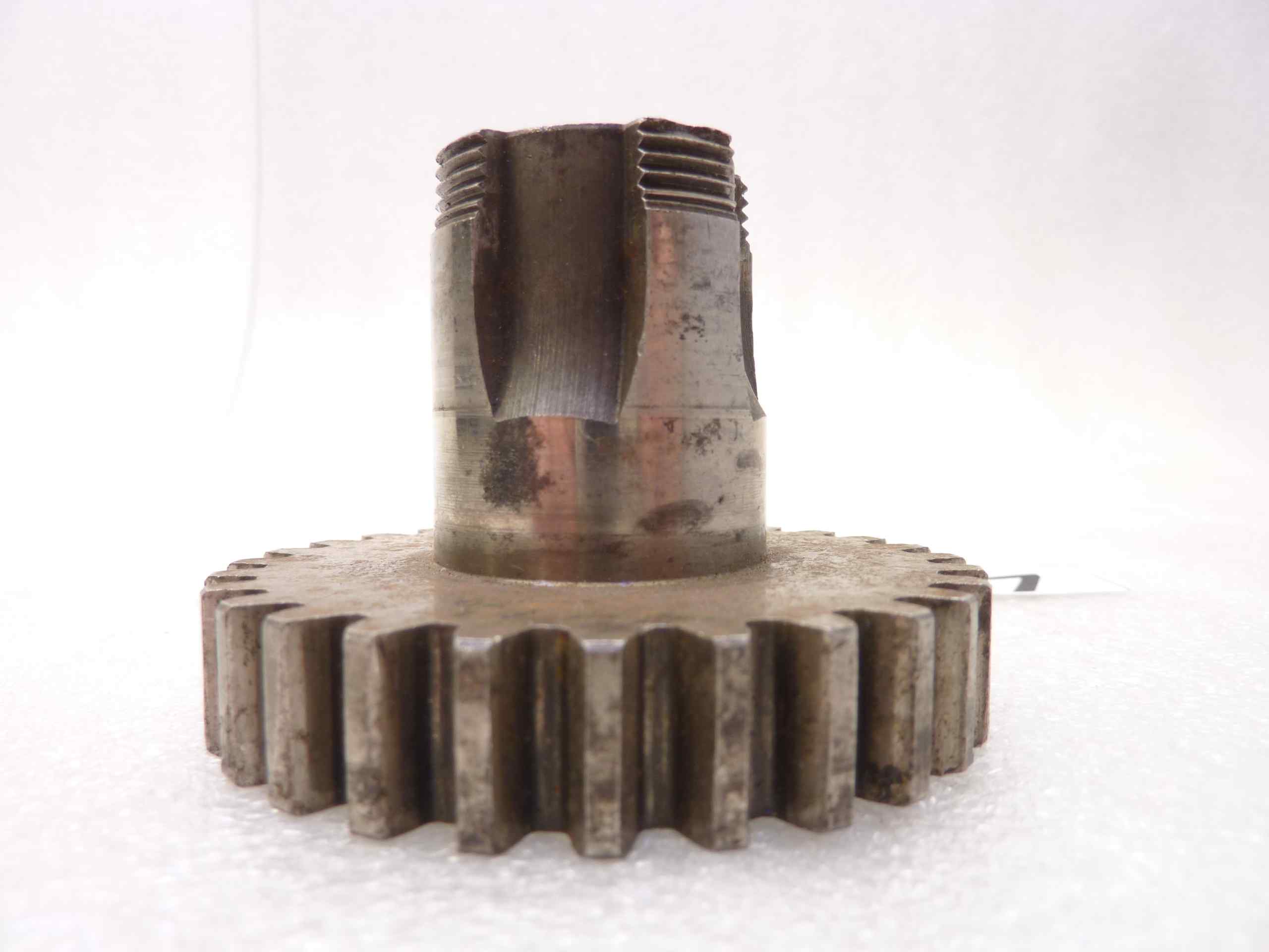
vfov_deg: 54.9
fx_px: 916
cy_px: 476
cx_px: 634
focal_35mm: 25
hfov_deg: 69.4
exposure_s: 1/8
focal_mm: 4.1
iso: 80
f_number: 3.3
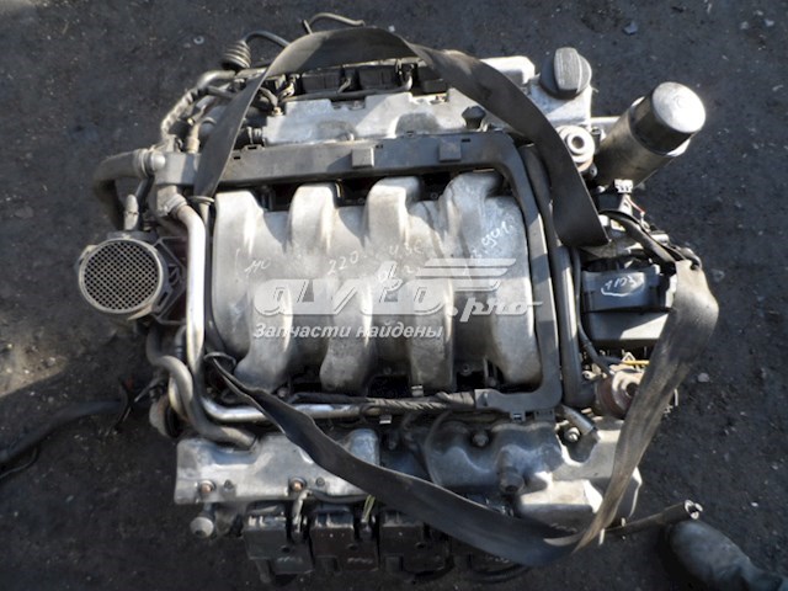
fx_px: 546
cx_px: 394
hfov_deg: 71.6
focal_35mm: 24
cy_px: 296
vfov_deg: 56.8
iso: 80
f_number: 3.2
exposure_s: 1/60
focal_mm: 4
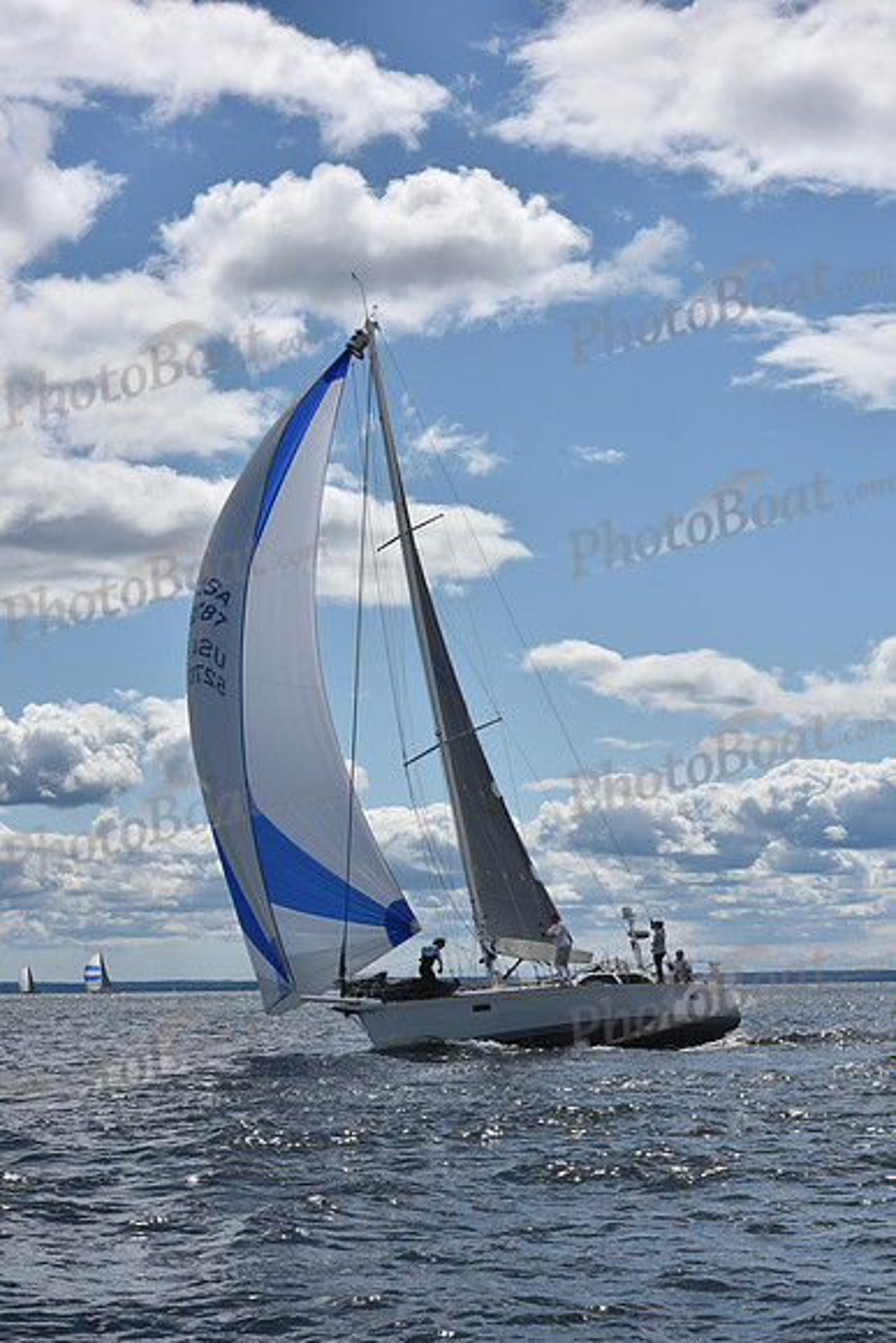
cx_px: 448
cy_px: 672
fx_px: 2612
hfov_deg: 19.5
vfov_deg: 28.8
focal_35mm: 70
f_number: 13
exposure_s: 1/800
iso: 250
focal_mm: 70
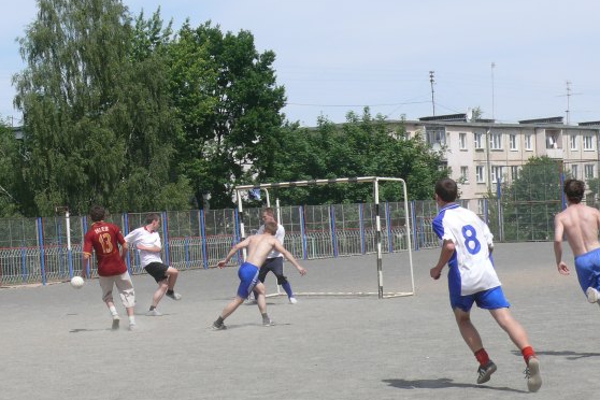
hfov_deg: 21.7
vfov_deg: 14.6
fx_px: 1567
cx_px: 300
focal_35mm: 94
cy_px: 202
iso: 100
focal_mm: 12.6
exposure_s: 1/500
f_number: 6.3
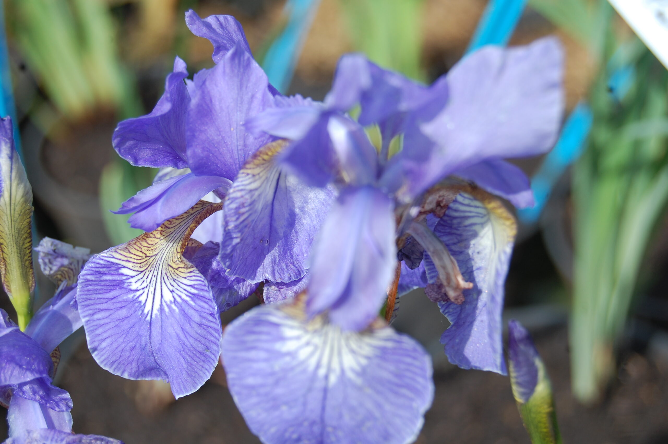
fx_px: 1529
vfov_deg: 16.5
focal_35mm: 82
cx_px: 334
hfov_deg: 24.6
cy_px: 222
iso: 200
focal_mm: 55
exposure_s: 1/250
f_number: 8
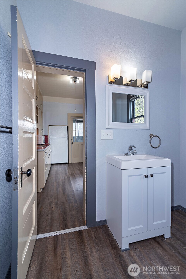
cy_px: 140
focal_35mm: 16
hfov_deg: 73.8
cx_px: 93
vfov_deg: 96.7
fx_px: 124
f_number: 5.6
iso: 200
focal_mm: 16
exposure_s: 1/50
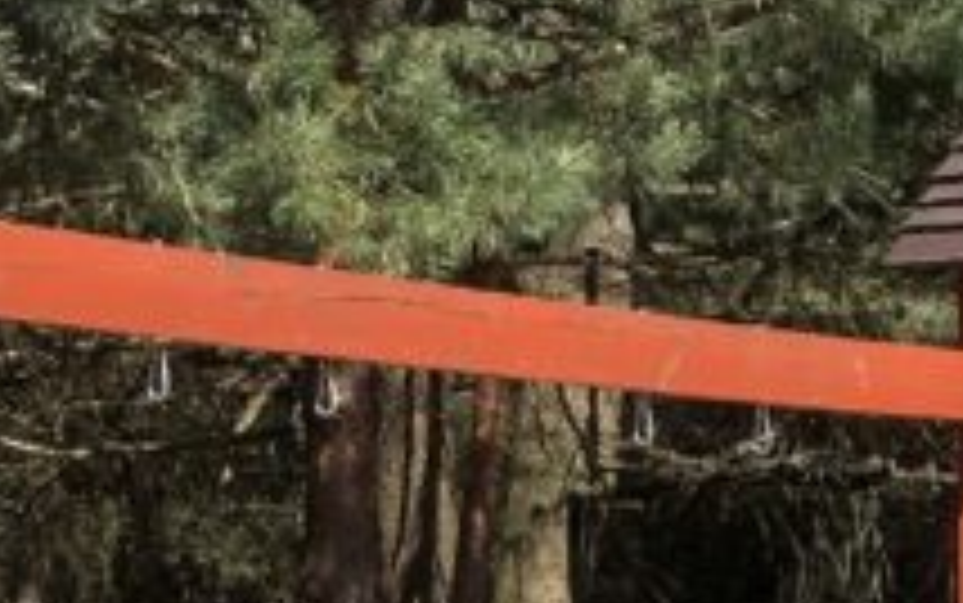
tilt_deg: +0.9
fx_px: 3729
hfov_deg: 13.9
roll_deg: +1.2
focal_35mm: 142
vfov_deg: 9.1
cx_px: 1395
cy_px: 706
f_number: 1.8
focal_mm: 4
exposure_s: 1/1453
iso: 20
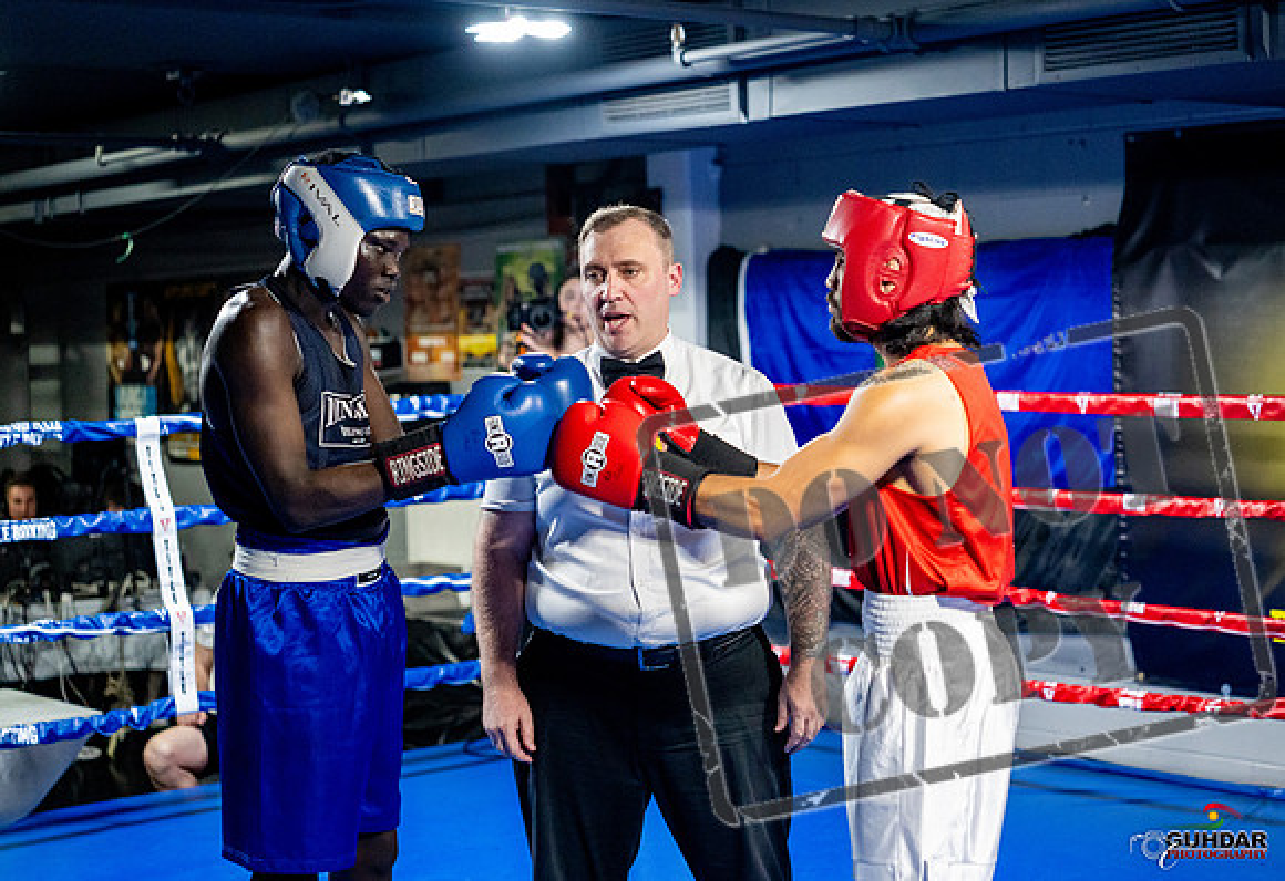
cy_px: 447
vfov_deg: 23.0
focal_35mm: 60
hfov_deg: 32.9
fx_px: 2166
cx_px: 771
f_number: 2
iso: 5000
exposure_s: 1/1000
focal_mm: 50
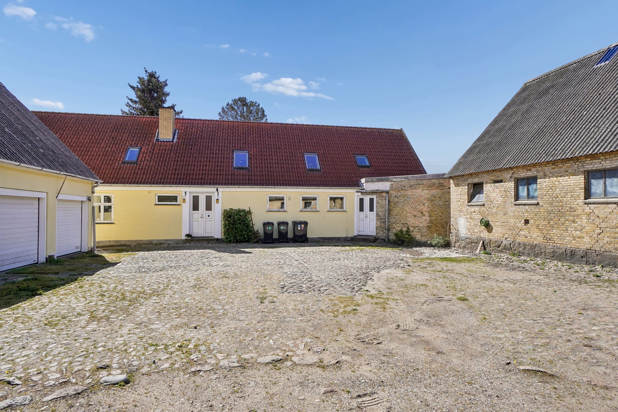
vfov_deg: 63.2
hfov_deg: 85.4
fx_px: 335
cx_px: 309
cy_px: 206
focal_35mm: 20
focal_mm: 13
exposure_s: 1/250
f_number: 8
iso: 200
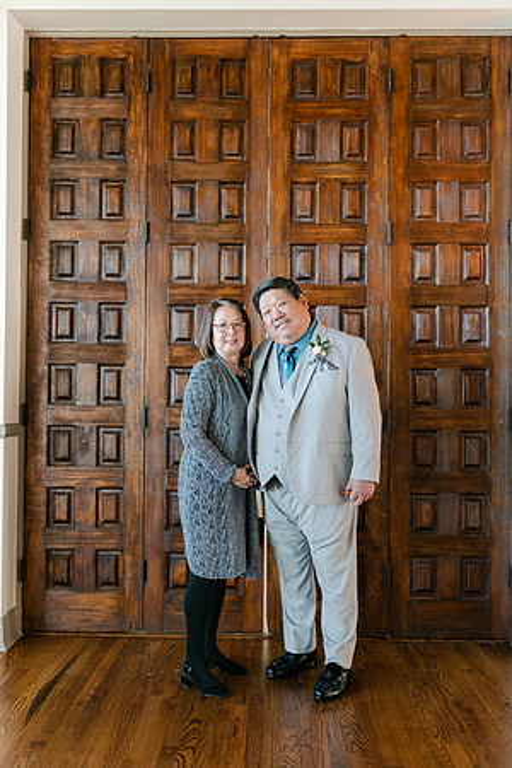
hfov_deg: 37.9
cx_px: 256
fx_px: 747
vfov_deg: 54.4
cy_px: 384
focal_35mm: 35
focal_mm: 35
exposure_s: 1/125
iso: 500
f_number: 2
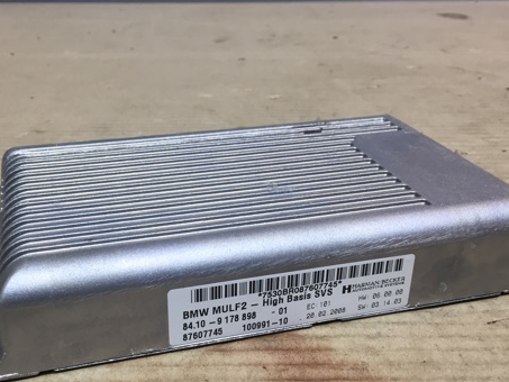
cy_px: 227
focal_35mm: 41
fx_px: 603
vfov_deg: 35.0
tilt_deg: -26.9
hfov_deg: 45.6
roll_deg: -1.4
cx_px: 218
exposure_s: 1/33
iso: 32
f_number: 2.2
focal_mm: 4.15
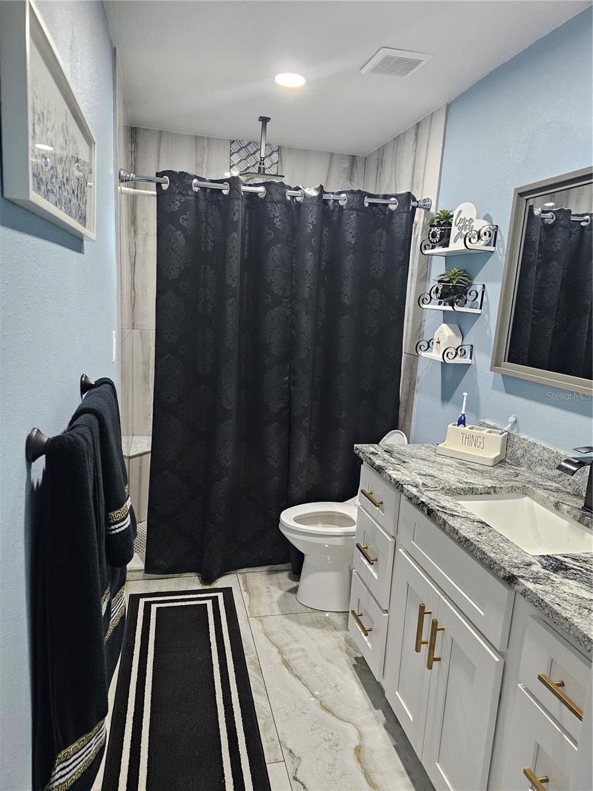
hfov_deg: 58.9
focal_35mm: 23
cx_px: 296
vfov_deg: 73.9
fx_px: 525
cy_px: 396
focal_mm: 6.3
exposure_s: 1/120
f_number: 1.7
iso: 1000
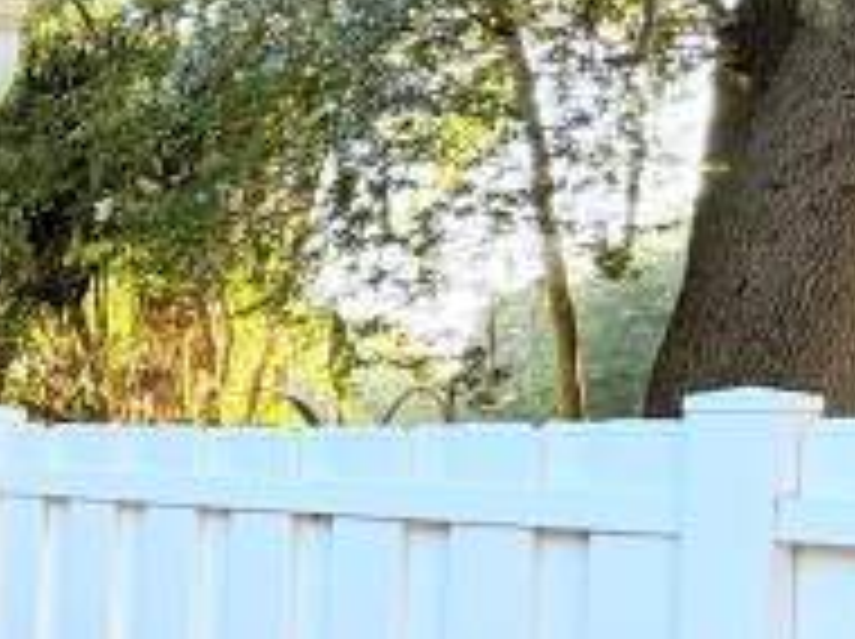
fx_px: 1455
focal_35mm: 59
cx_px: -598
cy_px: 459
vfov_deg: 24.6
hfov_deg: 22.6
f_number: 2.2
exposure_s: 1/204
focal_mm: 2.22
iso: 64
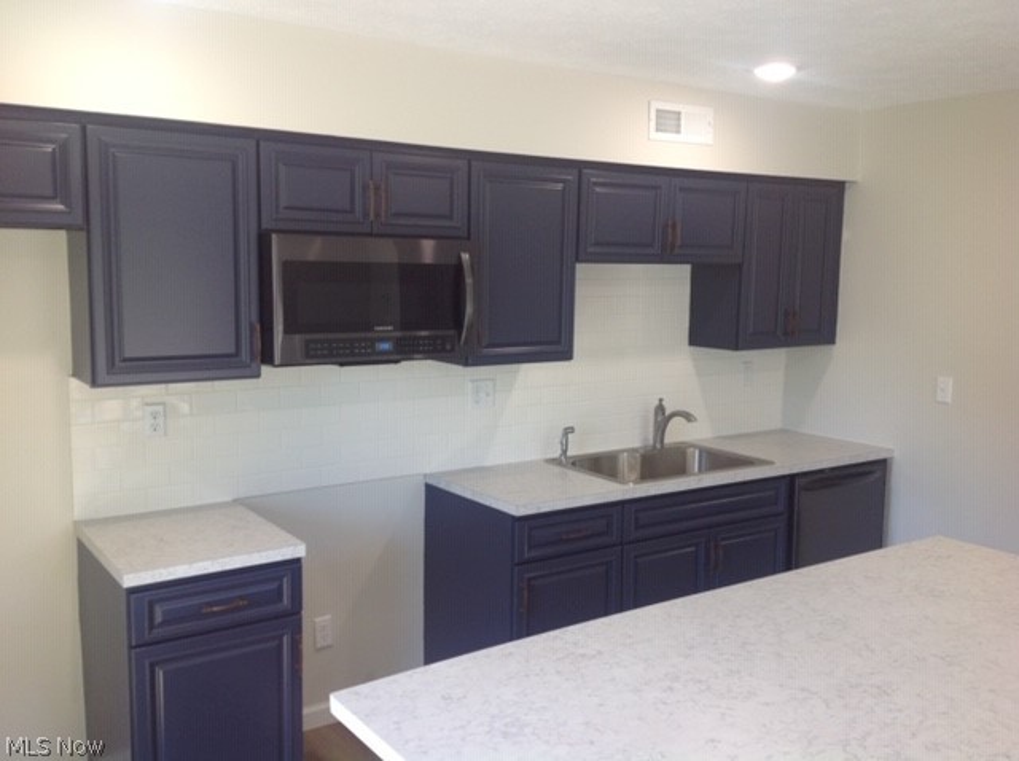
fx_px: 1029
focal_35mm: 35
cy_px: 380
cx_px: 510
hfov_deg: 52.7
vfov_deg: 40.6
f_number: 2.4
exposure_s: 1/40
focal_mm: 4.28
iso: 50
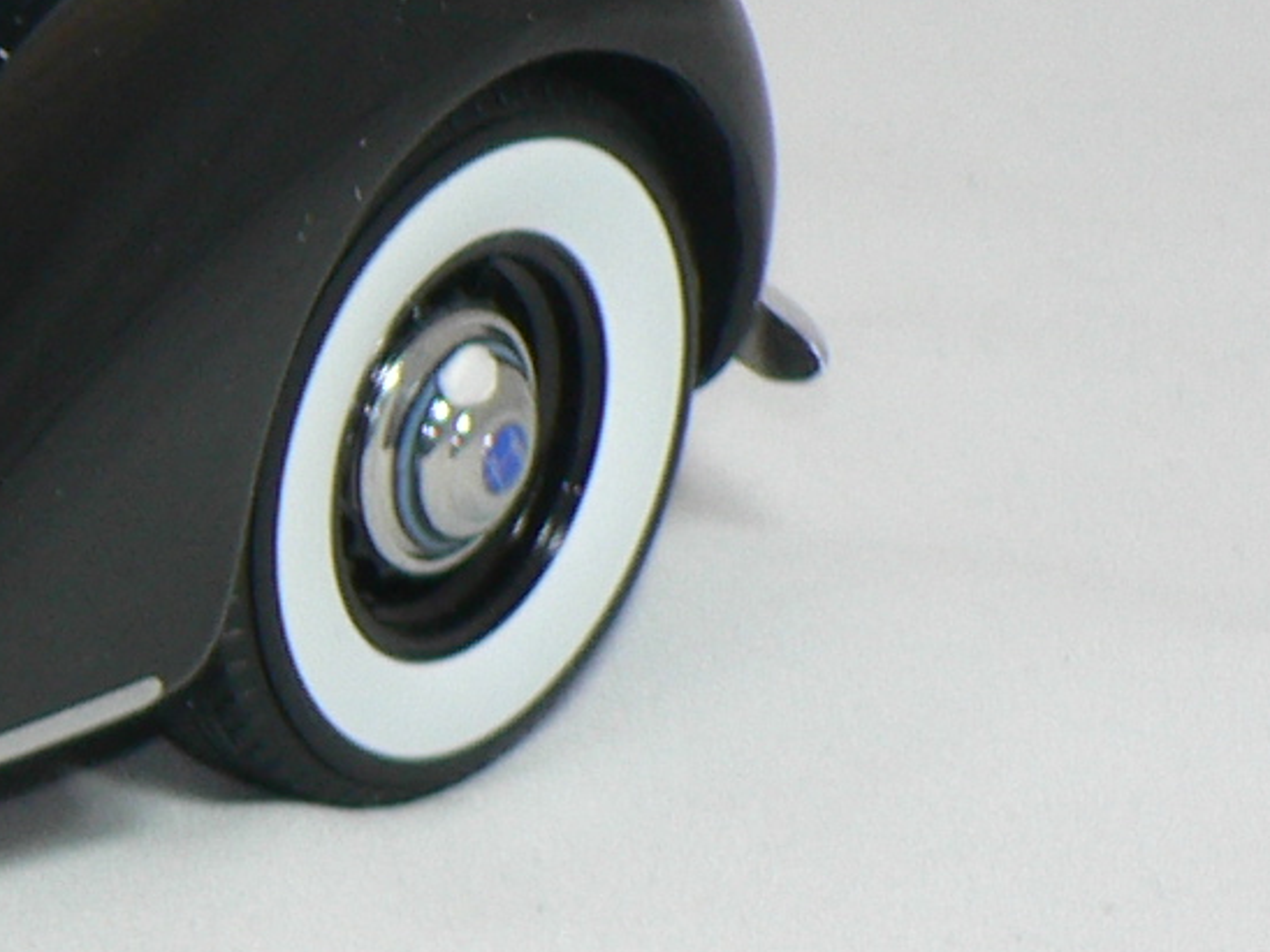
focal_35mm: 360
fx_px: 13208
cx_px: -1662
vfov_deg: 4.1
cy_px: 320
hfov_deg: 5.3
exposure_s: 1/60
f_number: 3.2
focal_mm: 12.9
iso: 80
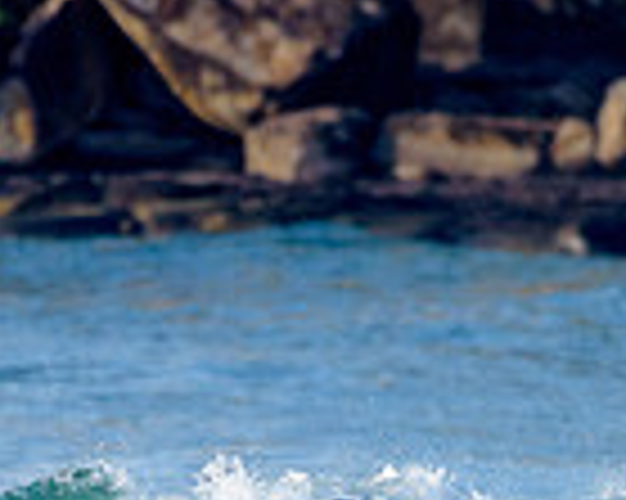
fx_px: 44434
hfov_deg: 0.8
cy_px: 592
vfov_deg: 0.6
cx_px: 346
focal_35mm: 2400
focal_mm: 500
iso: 640
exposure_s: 1/2000
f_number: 5.6
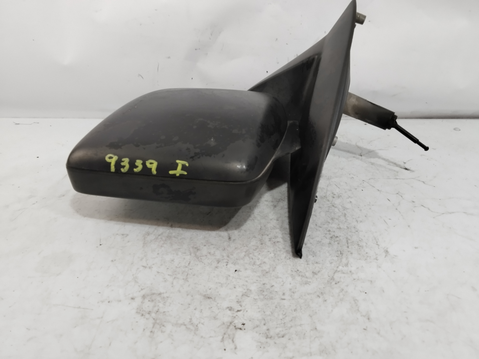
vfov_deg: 53.1
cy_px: 180
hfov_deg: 67.3
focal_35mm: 26
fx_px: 360
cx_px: 240
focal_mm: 2.78
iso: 50
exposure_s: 1/101
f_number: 2
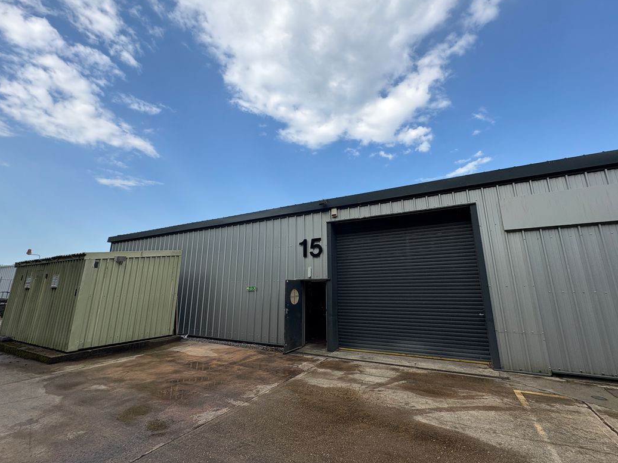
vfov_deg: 81.7
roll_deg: +0.8
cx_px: 320
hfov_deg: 98.1
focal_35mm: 15
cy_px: 225
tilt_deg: +13.7
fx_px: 268
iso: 40
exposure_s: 1/840
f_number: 2.2
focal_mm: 2.22
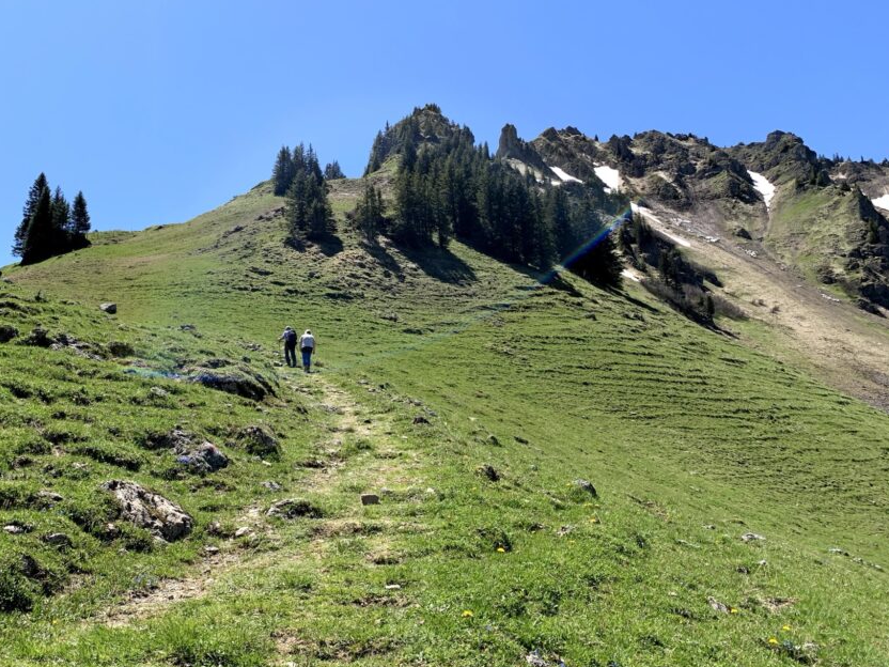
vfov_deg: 43.9
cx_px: 373
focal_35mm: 32
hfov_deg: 56.5
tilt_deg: +19.5
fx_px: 822
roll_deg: -0.3
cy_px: 265
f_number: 1.8
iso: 25
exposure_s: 1/1447
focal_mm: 4.25
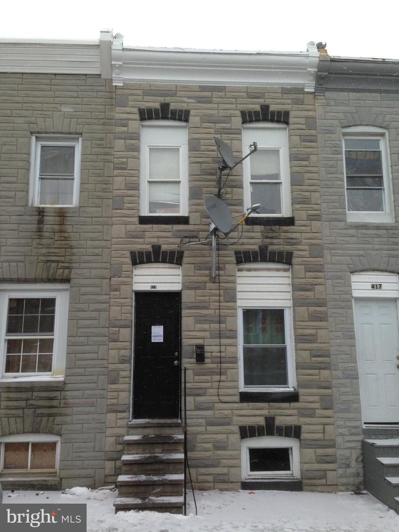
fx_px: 507
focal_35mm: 33
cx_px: 200
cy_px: 266
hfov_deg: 42.9
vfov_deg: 55.4
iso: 50
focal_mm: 4.13
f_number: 2.4
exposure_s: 1/330
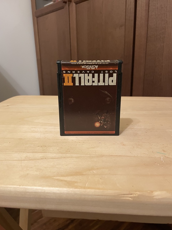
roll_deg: +0.7
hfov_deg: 51.3
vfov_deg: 65.3
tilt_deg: -16.5
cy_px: 113
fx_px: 179
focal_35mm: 27
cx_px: 85
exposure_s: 1/60
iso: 320
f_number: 1.6
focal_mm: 4.2
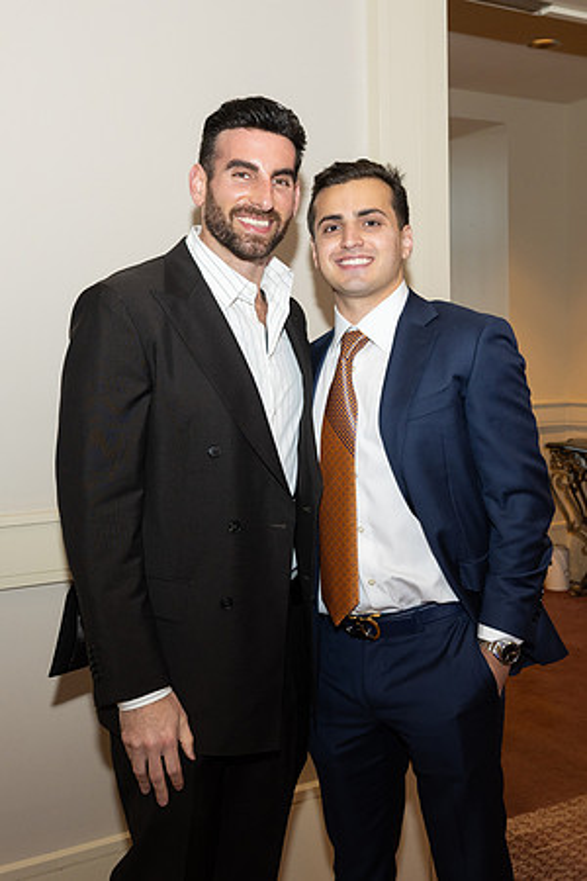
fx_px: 1050
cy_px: 415
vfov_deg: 45.5
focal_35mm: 43
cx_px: 349
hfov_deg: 31.2
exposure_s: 1/100
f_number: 5.6
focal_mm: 27
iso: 800
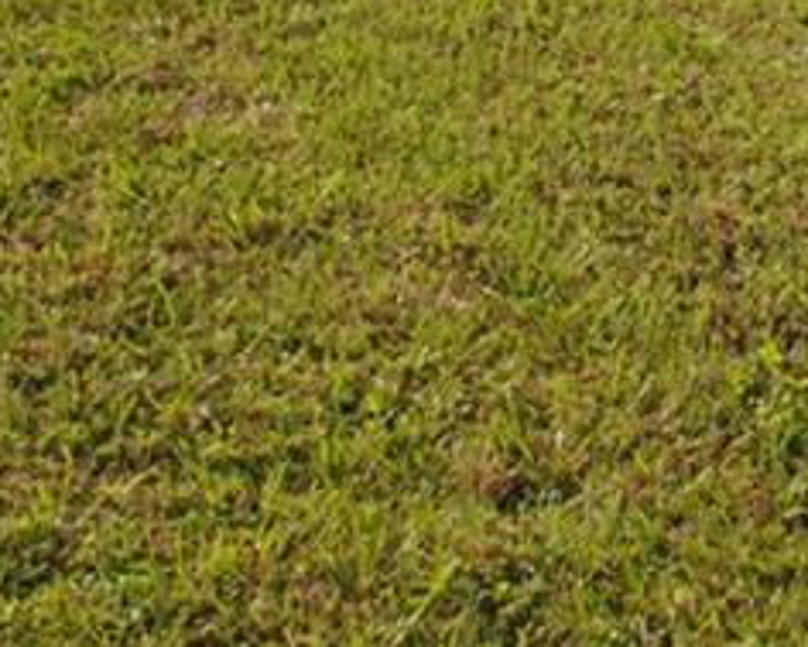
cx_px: 1027
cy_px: -476
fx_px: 2632
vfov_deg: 12.9
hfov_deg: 16.6
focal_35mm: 110
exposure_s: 1/200
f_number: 10
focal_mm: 18
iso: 100
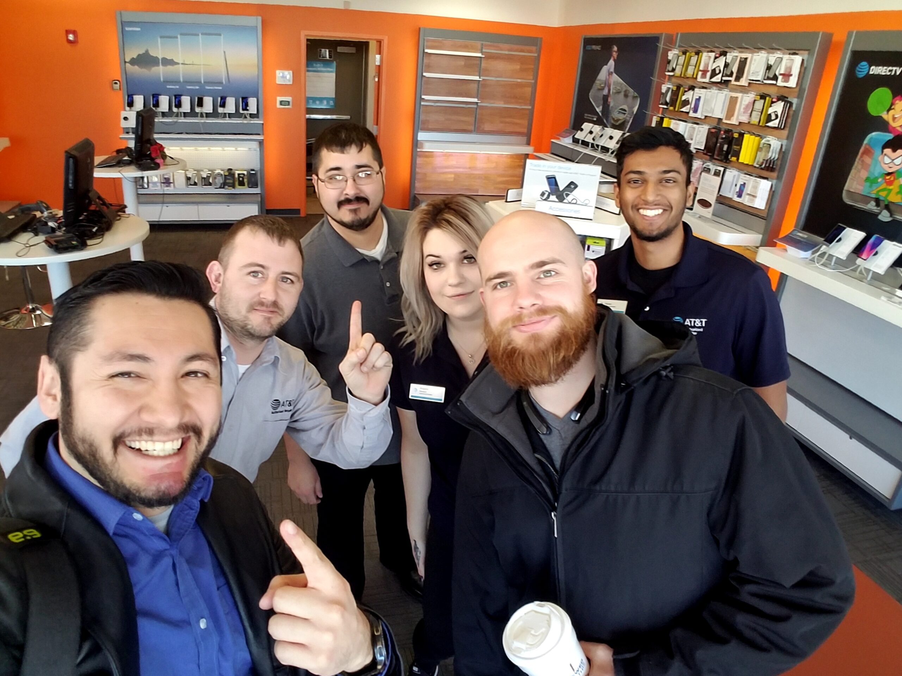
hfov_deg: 79.0
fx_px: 547
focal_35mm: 21
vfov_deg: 63.4
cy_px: 338
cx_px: 451
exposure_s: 1/60
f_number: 1.7
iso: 64
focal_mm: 2.1
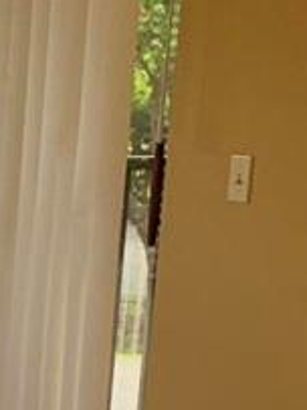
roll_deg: -1.2
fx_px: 1823
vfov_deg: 12.7
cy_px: 400
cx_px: -596
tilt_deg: -10.7
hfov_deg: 8.2
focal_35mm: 154
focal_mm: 4.25
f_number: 1.8
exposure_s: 1/121
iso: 64
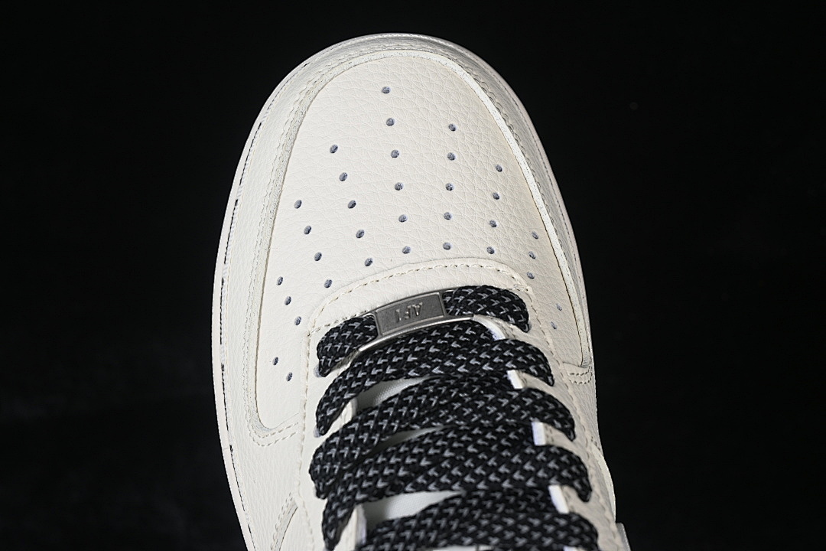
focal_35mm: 75
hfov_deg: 27.0
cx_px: 413
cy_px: 276
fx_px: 1721
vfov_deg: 18.2
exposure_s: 1/80
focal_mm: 50
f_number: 7.1
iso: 160
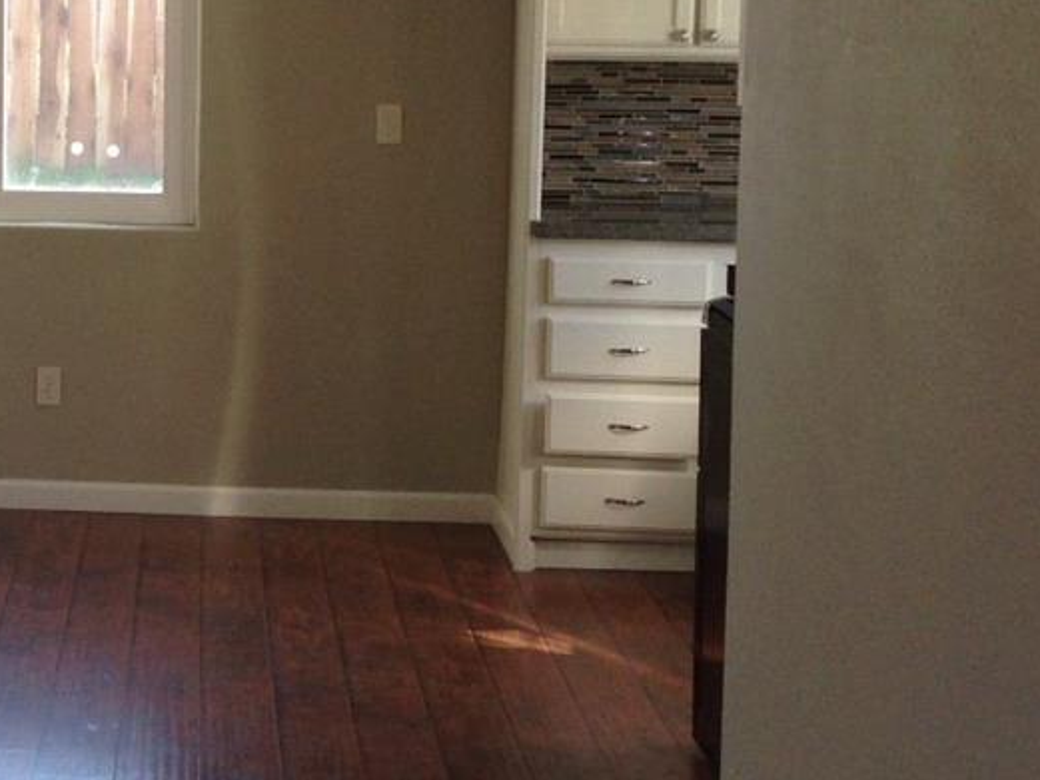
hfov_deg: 19.8
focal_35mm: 95
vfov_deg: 15.5
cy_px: 181
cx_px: -92
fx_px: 2855
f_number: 2.4
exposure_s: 1/120
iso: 80
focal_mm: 4.12
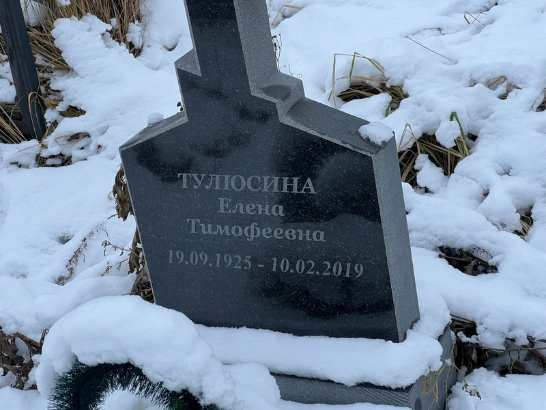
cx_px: 273
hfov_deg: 25.3
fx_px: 1215
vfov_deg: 19.1
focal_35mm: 77
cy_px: 205
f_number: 2.8
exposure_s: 1/122
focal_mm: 9
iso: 32
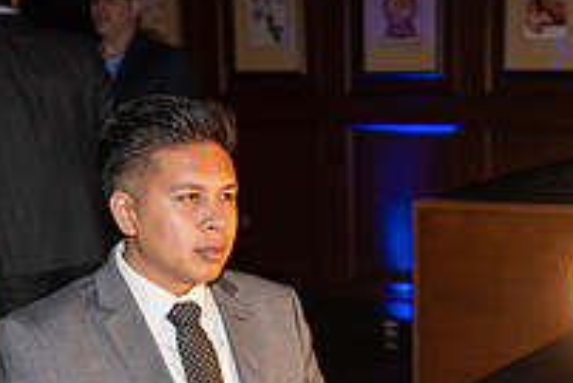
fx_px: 1099
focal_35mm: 69
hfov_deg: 28.5
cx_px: 471
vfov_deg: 19.0
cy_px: 418
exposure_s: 1/200
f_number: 2
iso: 1600
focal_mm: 24
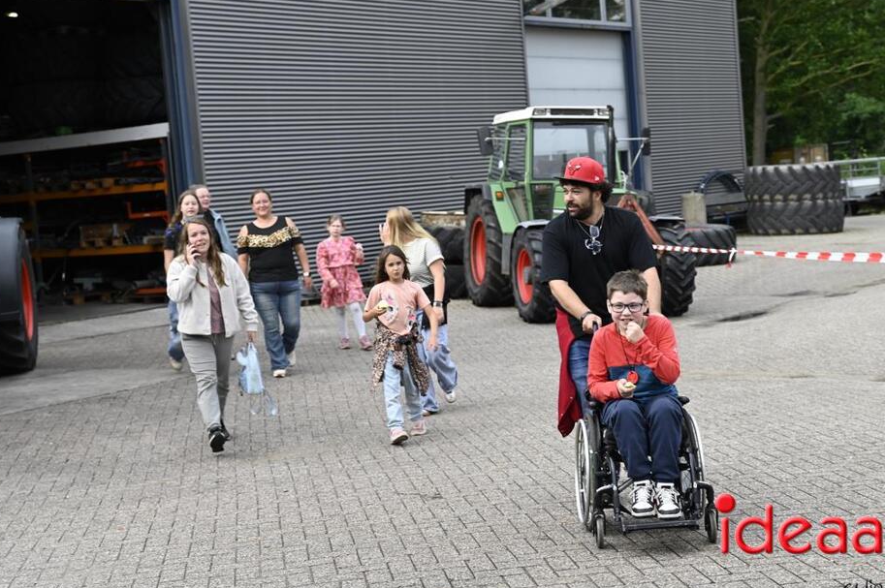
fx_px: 1547
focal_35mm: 63
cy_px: 282
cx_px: 466
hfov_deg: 31.9
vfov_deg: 21.5
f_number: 4.5
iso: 200
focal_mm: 58
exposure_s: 1/250
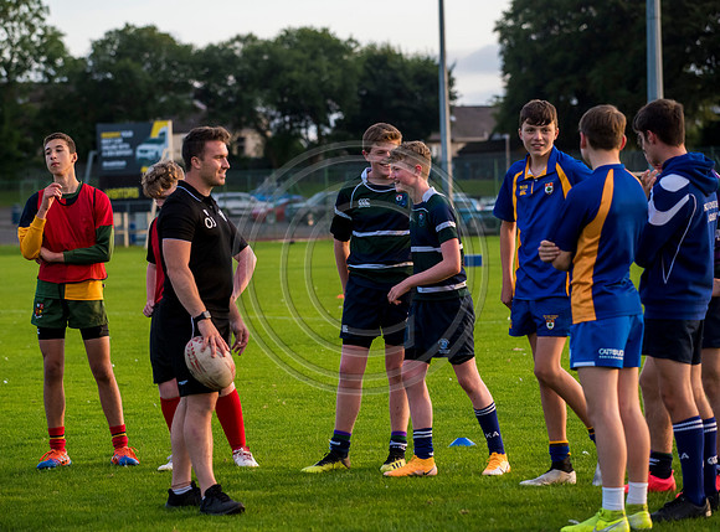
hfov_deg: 13.2
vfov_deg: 9.8
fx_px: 3103
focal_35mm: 150
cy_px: 266
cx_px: 321
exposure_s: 1/1000
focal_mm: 140
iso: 1600
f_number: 4.5
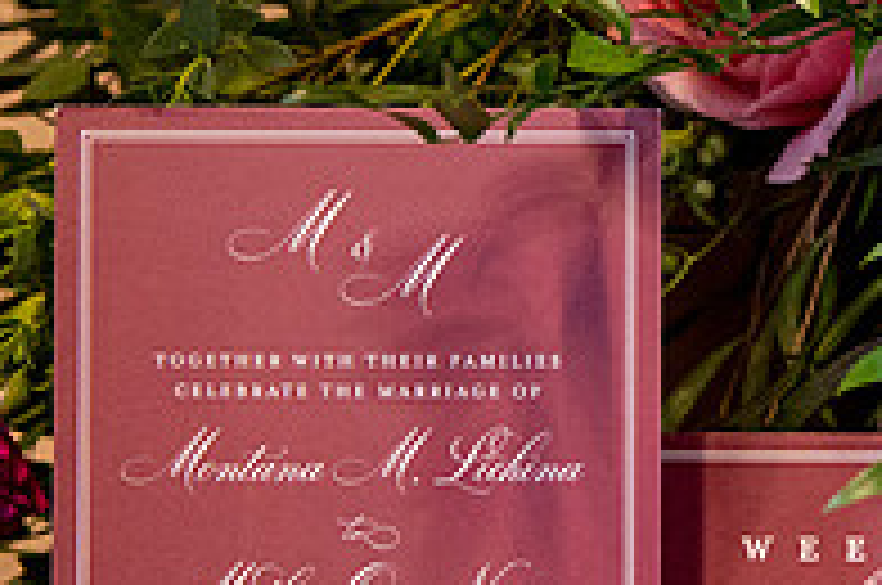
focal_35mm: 173
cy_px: 439
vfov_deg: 7.9
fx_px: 4232
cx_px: 865
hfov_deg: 11.8
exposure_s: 1/125
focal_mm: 52
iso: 3200
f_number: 4.5
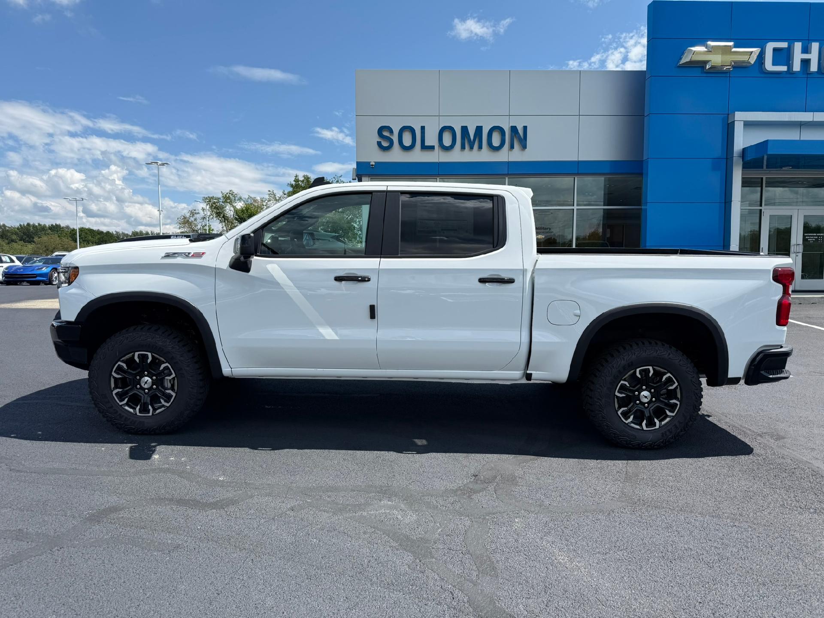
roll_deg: -0.6
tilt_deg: -2.8
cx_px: 412
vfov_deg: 56.8
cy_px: 309
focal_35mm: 24
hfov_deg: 71.6
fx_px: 571
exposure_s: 1/4975
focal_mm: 6.76
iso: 80
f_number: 1.78
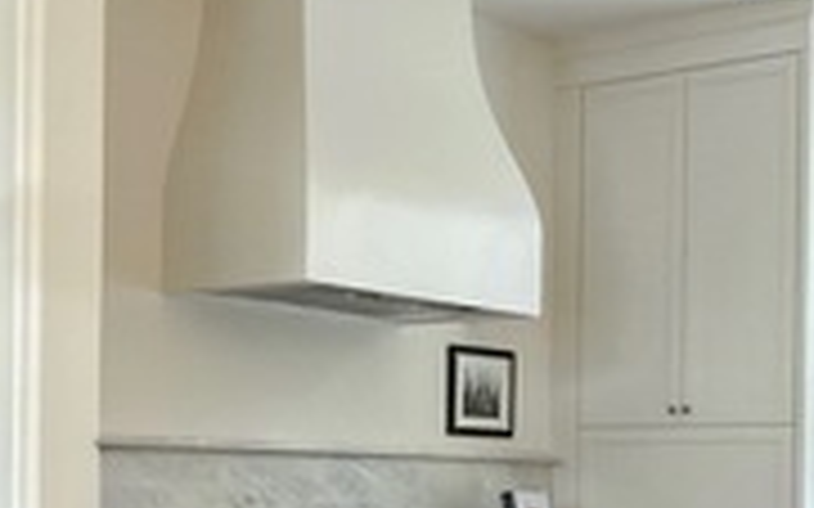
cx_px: 326
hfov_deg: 27.8
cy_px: 553
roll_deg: -1.2
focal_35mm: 74
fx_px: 1641
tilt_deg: -2.0
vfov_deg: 17.1
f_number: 2.2
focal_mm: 2.22
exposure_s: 1/30
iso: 250
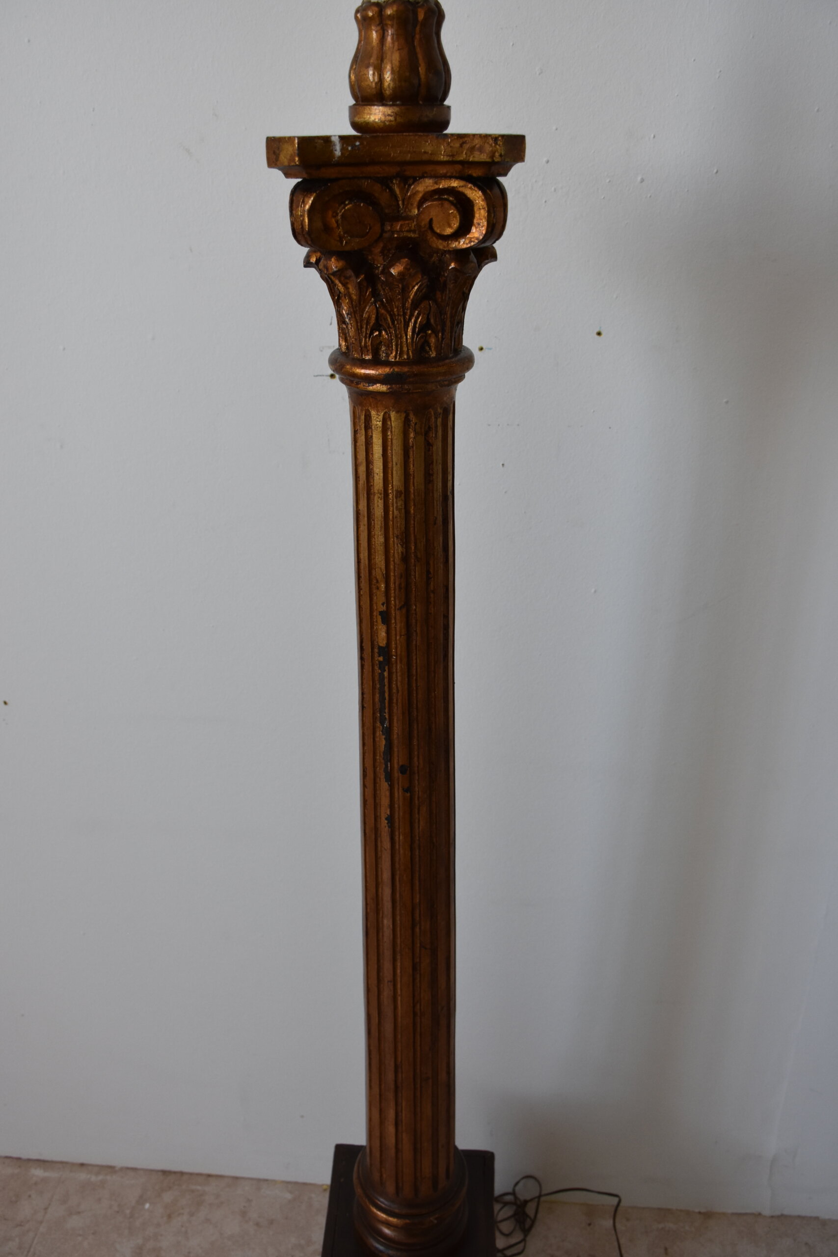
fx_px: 1047
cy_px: 628
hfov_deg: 43.6
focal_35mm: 30
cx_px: 419
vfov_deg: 61.9
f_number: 5
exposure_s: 1/100
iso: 800
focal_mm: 20
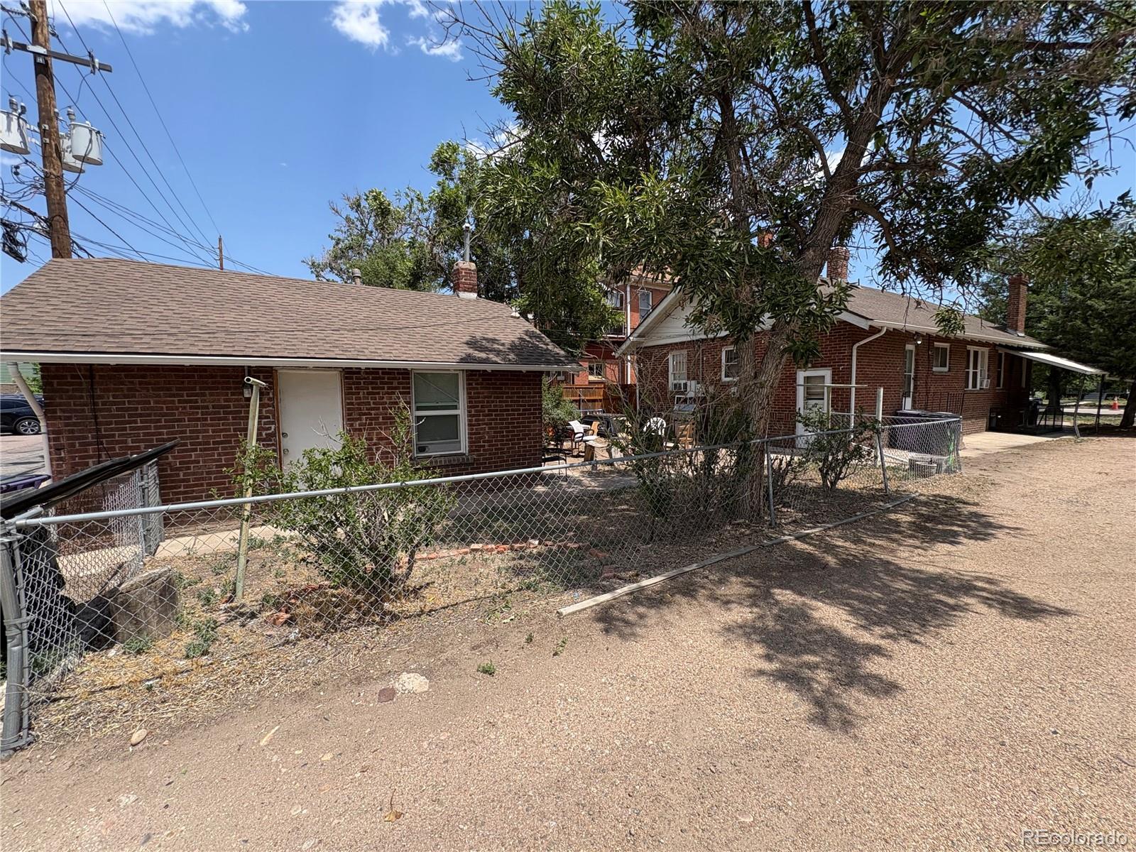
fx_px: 459
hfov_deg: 102.1
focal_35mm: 14
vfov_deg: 85.7
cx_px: 568
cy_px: 426
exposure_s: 1/771
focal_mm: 2.22
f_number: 2.2
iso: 50
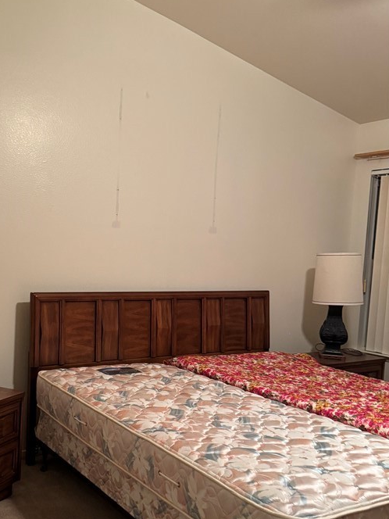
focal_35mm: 37
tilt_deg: -5.7
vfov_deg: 49.9
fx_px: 554
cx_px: 92
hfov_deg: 37.6
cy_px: 303
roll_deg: -1.3
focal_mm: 6.76
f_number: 1.78
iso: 640
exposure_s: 1/40
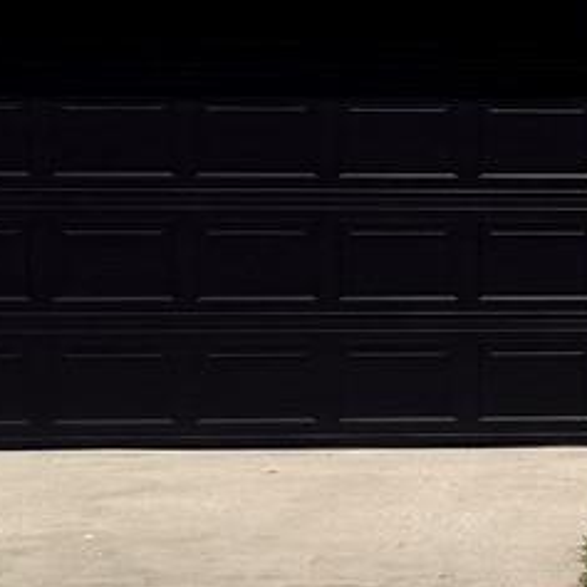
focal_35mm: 143
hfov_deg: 11.4
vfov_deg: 12.2
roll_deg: +0.0
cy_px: 255
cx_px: 1053
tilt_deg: +0.7
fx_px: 2743
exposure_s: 1/9091
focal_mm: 6.76
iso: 80
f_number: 1.78
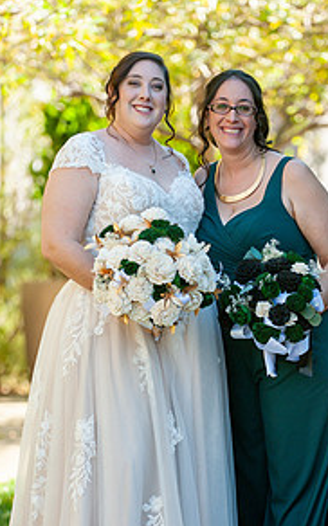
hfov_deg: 6.2
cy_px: 313
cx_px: 188
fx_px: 3038
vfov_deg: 9.9
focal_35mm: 212
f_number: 3.5
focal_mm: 135
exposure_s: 1/1250
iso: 400
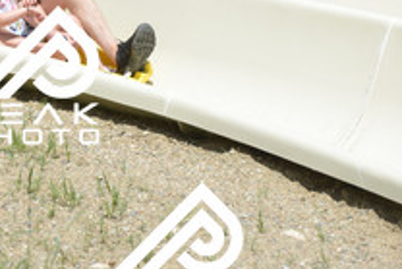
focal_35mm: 375
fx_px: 4190
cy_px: 63
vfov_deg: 3.7
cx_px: 41
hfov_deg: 5.5
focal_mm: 195
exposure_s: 1/1250
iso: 400
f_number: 6.3
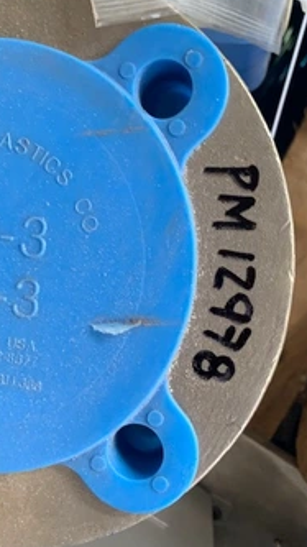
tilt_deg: -87.1
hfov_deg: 34.6
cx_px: 144
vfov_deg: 58.0
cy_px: 251
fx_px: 493
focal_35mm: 34
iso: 200
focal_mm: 4.25
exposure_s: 1/60
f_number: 1.8
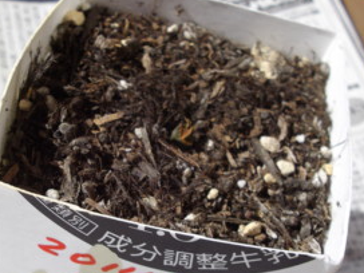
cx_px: 143
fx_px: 557
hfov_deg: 36.0
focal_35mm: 53
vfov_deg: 27.4
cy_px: 177
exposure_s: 1/1000
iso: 100
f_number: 3.5
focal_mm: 5.8
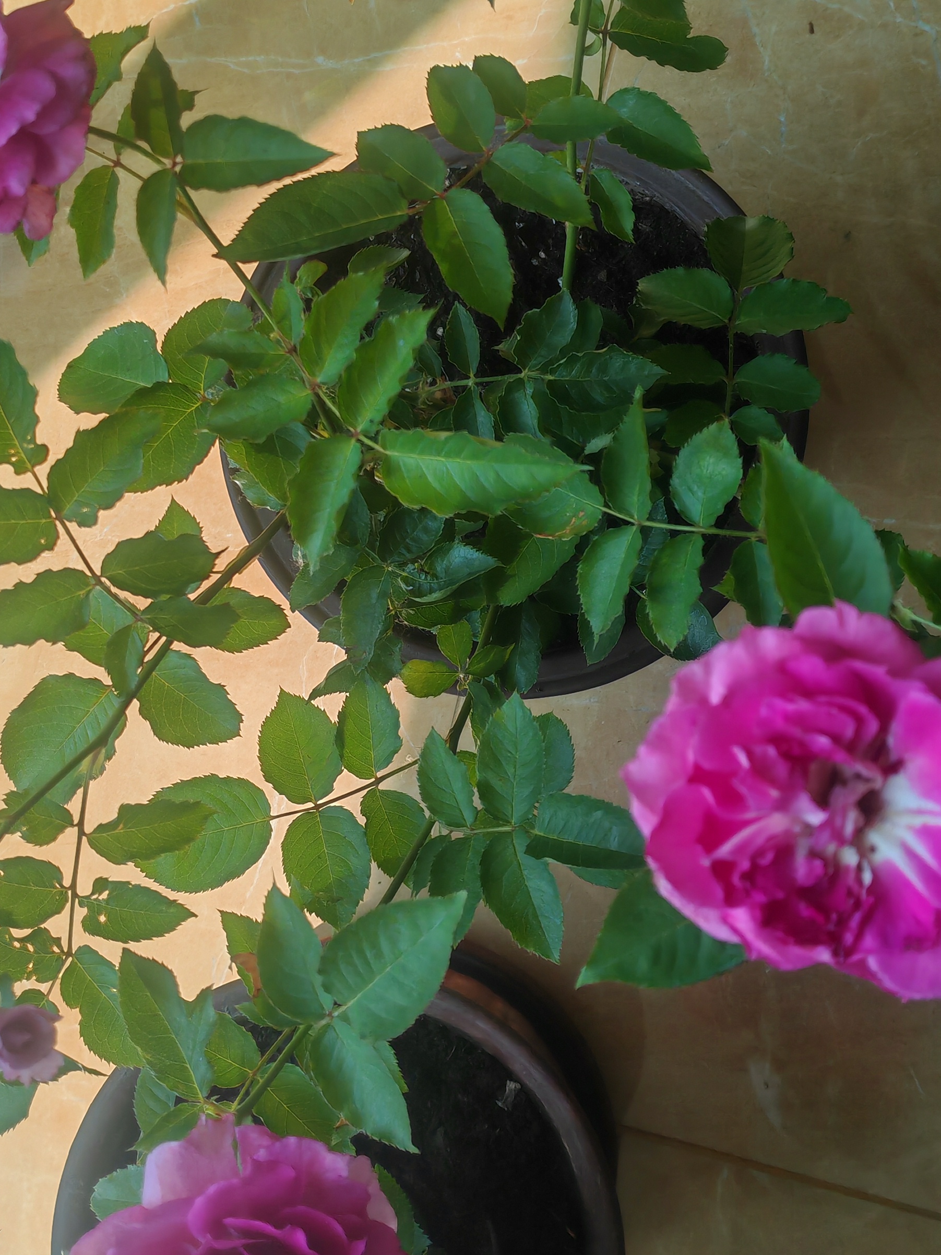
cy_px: 542
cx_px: 505
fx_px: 1667
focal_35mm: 46
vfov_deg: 41.2
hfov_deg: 31.5
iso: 50
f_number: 1.9
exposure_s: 1/850
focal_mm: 5.52
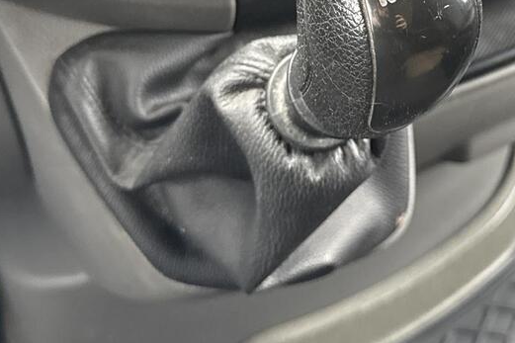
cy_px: -7
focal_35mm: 69
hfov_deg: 29.0
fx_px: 987
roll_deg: +1.6
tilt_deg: -32.4
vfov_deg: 19.1
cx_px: 357
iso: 640
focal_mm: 6.76
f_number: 1.78
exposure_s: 1/60
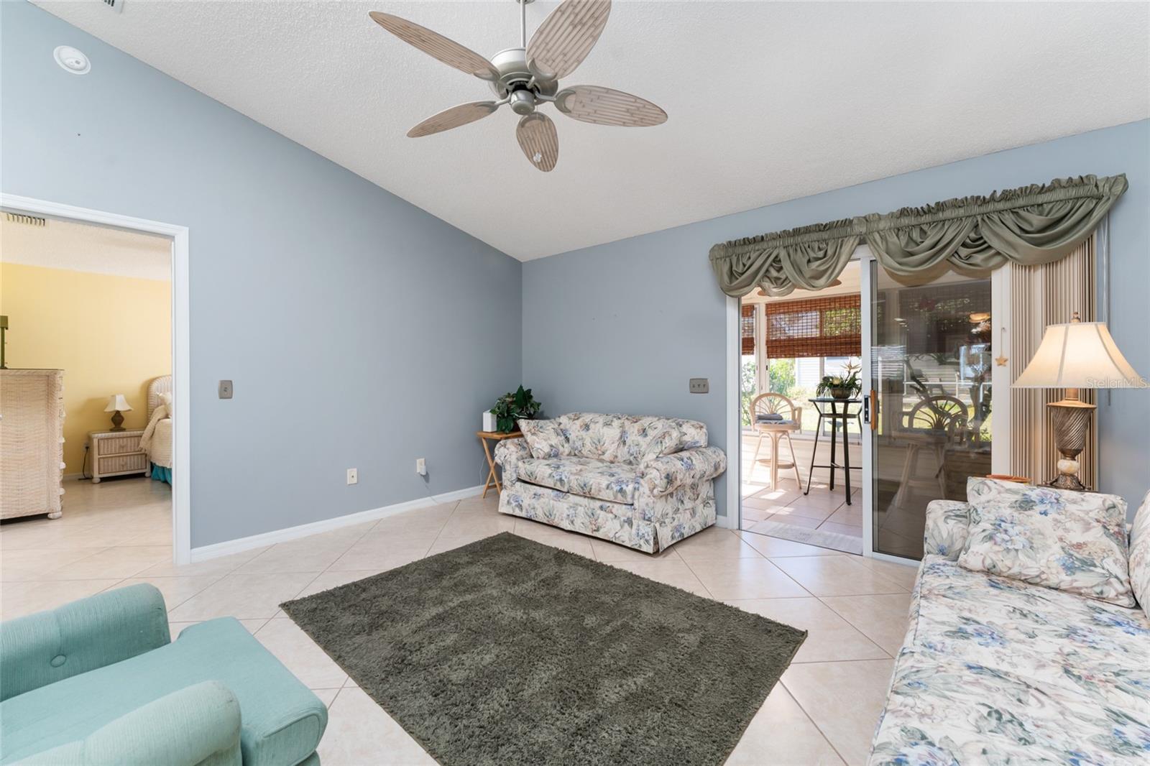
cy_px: 383
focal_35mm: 15
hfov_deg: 101.9
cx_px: 575
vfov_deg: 78.8
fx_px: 466
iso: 200
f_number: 8
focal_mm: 14.6
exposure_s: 1/4
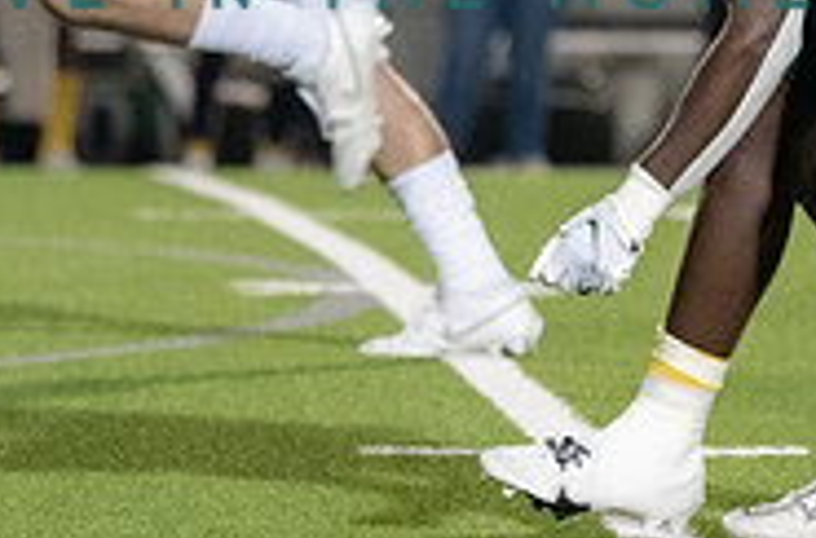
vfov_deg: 2.1
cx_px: 1130
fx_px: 14819
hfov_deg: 3.1
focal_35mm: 656
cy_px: -48
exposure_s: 1/1250
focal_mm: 129
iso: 4000
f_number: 2.8
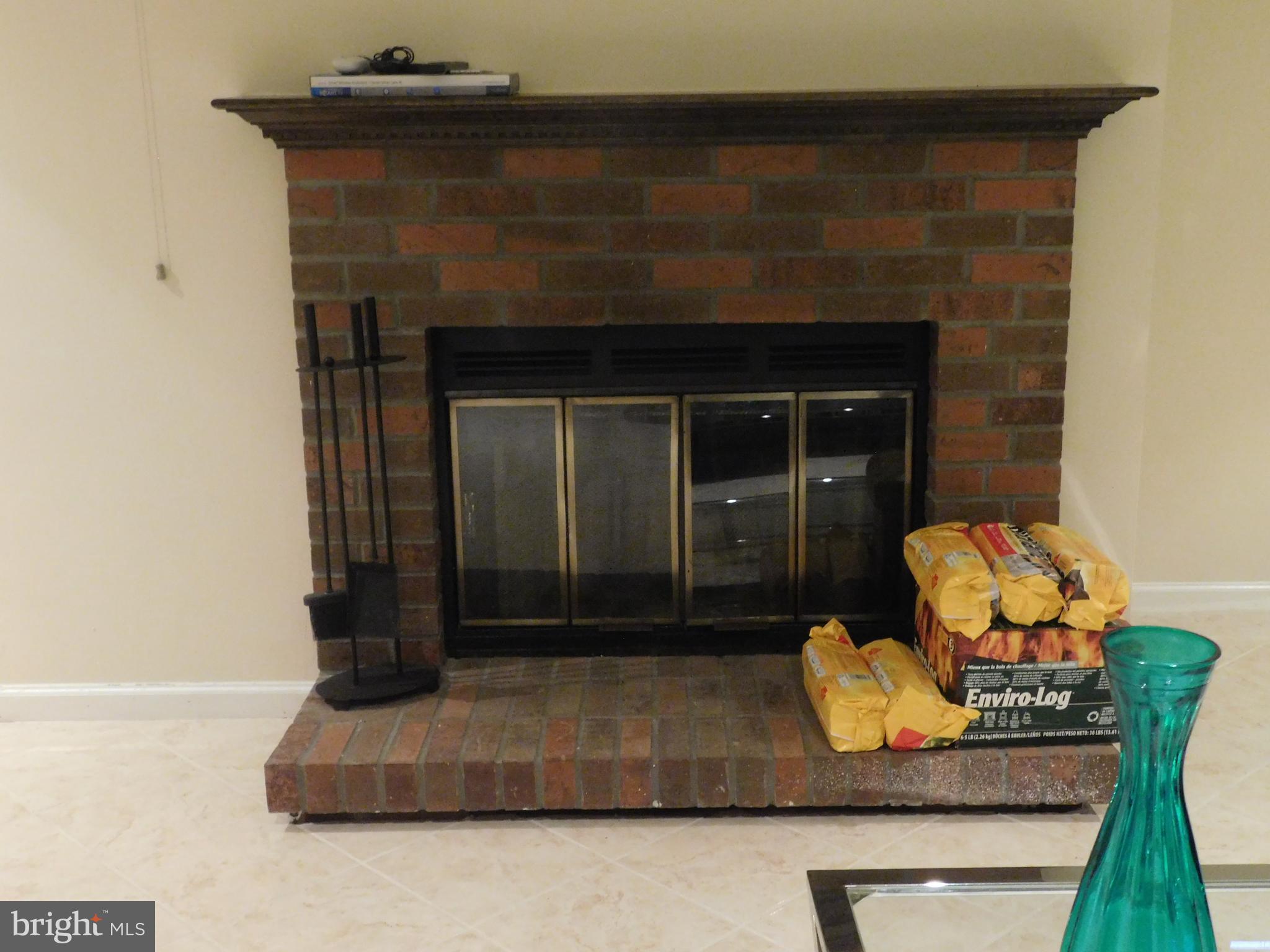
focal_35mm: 40
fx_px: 1468
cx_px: 635
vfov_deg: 36.0
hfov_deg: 46.8
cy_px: 476
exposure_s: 1/4
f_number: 3.6
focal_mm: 7.1
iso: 800
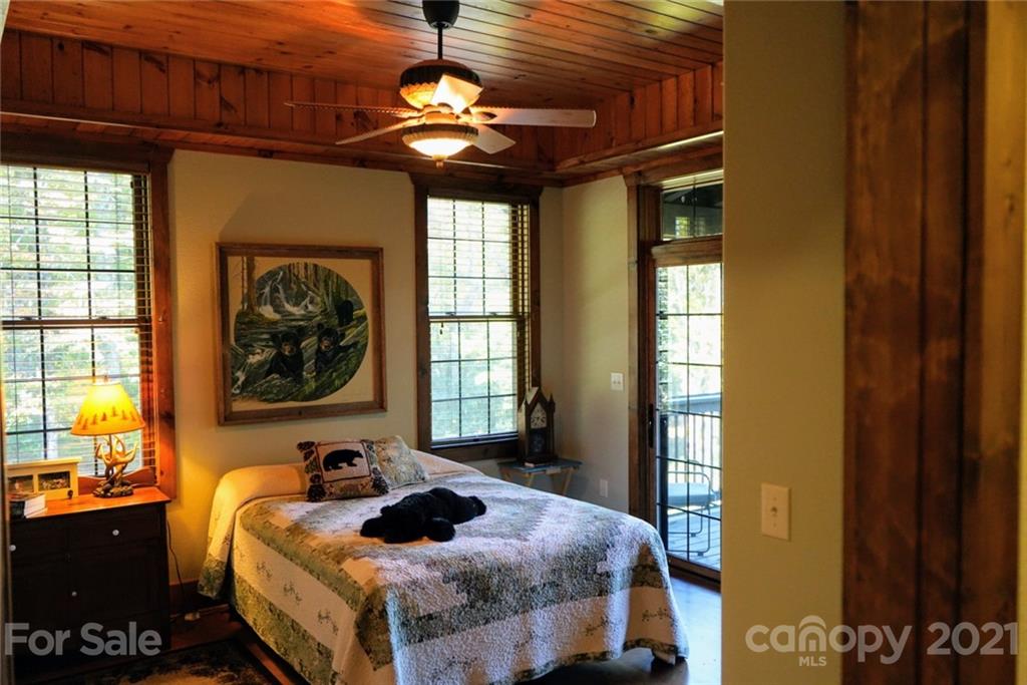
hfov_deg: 65.5
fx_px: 799
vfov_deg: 46.4
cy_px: 342
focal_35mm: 28
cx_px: 514
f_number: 3.5
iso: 3200
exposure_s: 1/160
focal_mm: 28
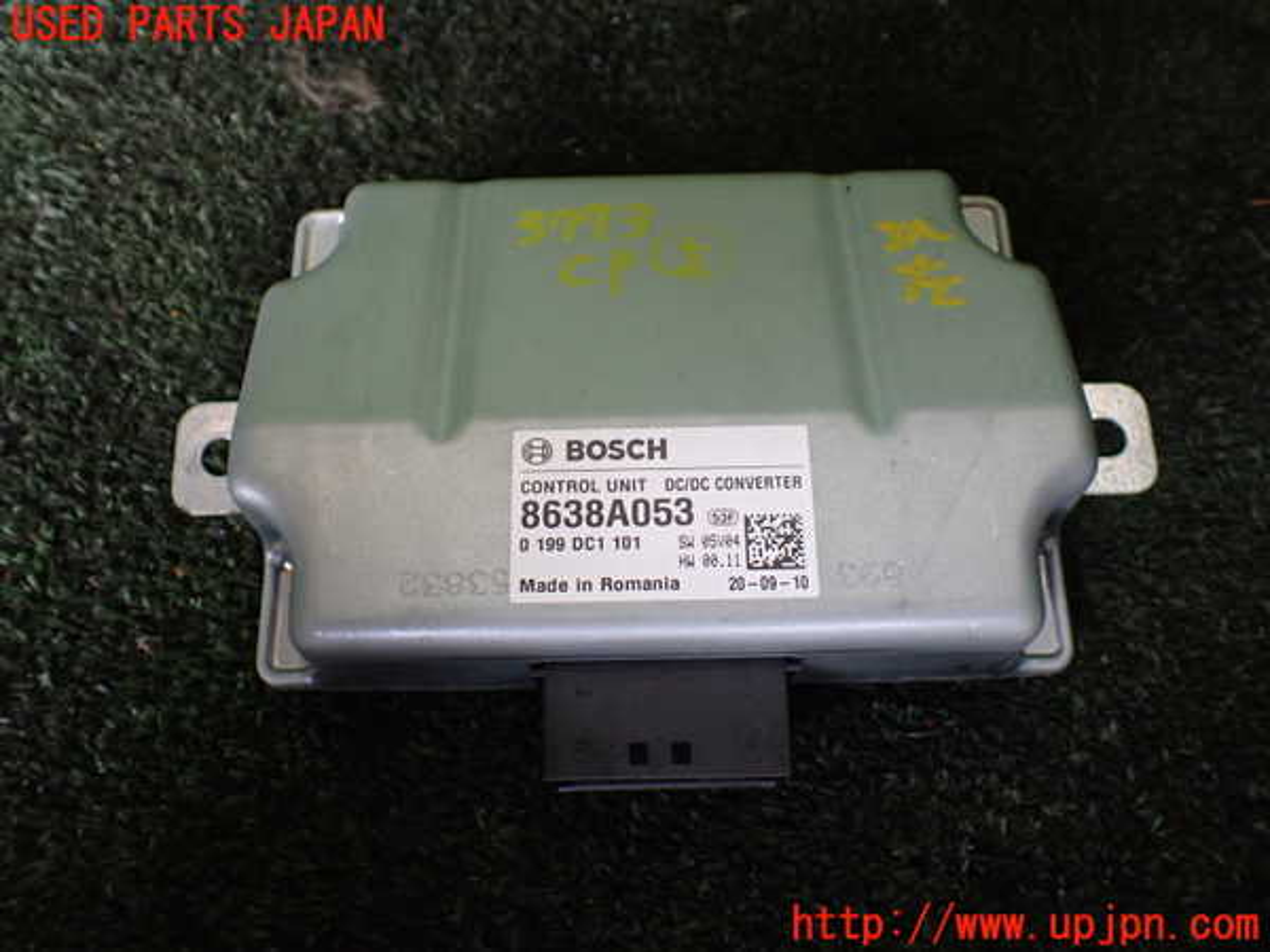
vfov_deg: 46.8
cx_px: 635
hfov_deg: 60.0
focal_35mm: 30
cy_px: 476
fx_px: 1101
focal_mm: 5.4
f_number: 2.3
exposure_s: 1/125
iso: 320
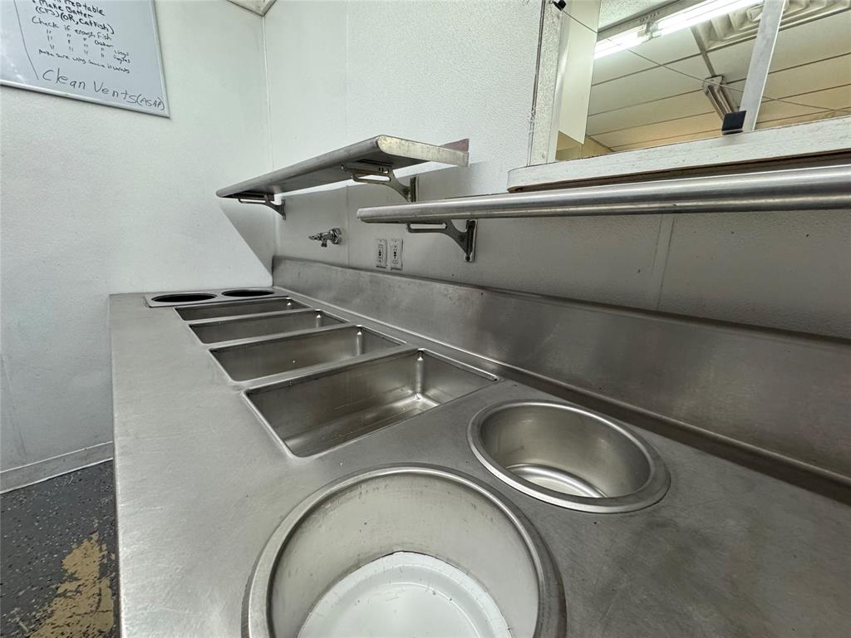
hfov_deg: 102.1
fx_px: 344
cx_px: 426
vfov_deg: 85.7
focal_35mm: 14
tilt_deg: -12.9
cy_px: 319
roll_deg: -2.9
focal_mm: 2.22
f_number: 2.2
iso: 320
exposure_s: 1/120
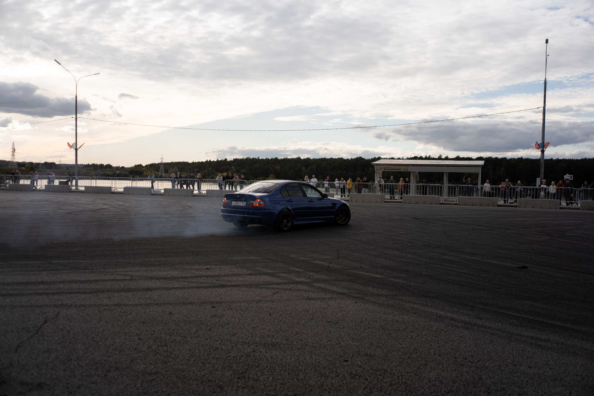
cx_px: 297
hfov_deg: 54.4
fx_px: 577
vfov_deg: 37.9
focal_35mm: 35
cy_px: 198
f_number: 2.2
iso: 100
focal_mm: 35
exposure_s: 1/3200
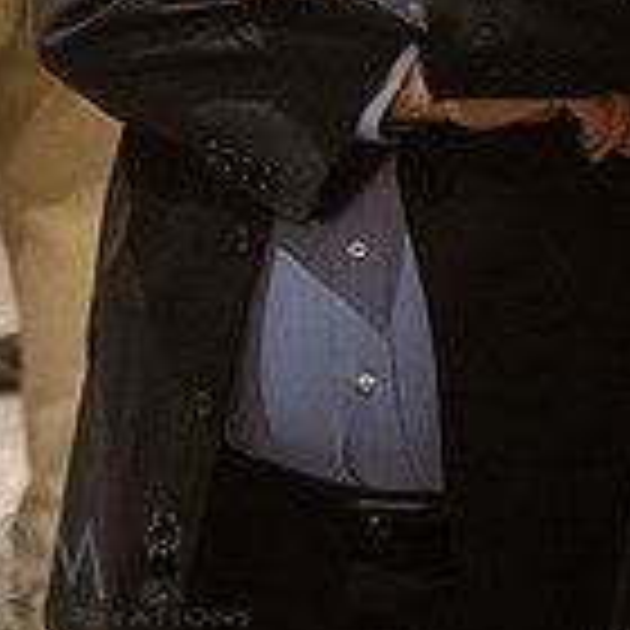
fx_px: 7042
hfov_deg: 5.1
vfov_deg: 5.1
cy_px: -267
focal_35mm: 342
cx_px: 12
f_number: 3.5
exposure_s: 1/125
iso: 6400
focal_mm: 80
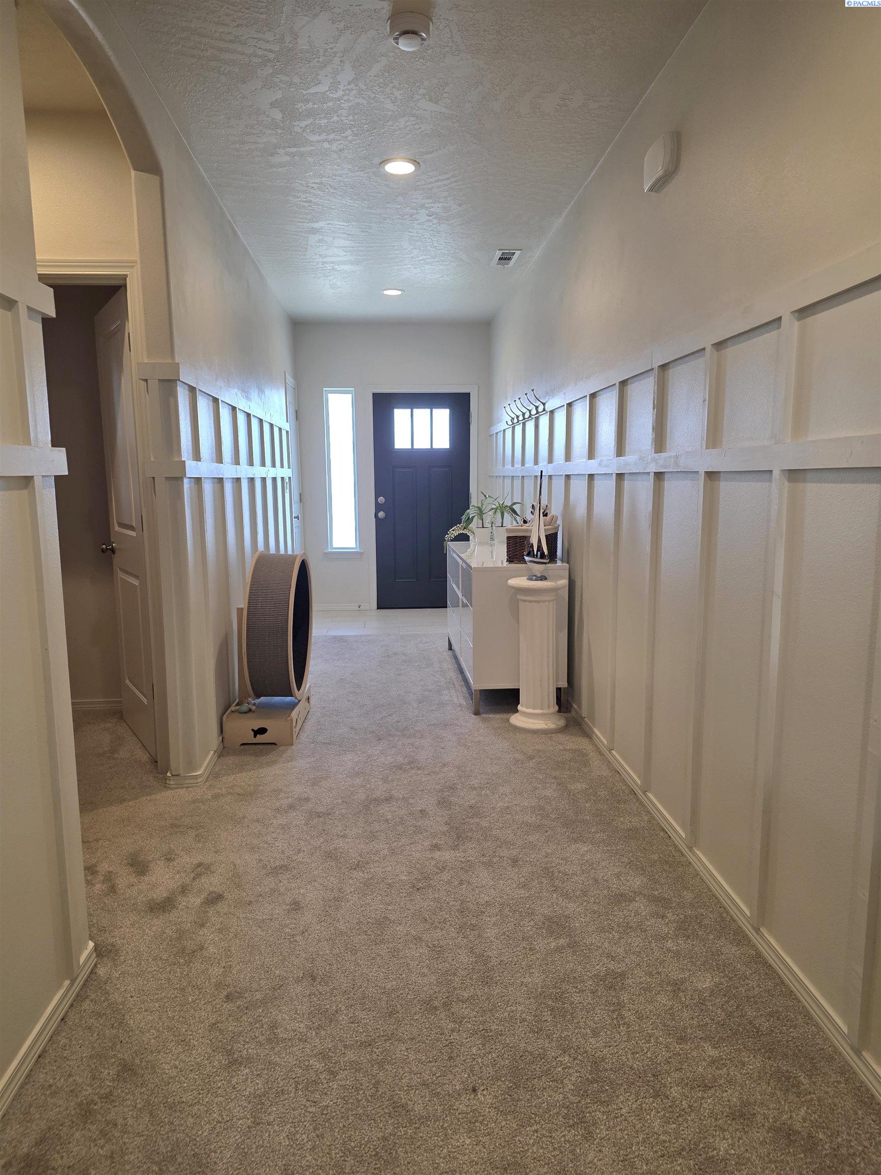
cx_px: 440
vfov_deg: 73.9
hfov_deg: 58.9
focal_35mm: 23
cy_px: 588
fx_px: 780
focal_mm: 6.3
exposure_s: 1/120
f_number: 1.7
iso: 100
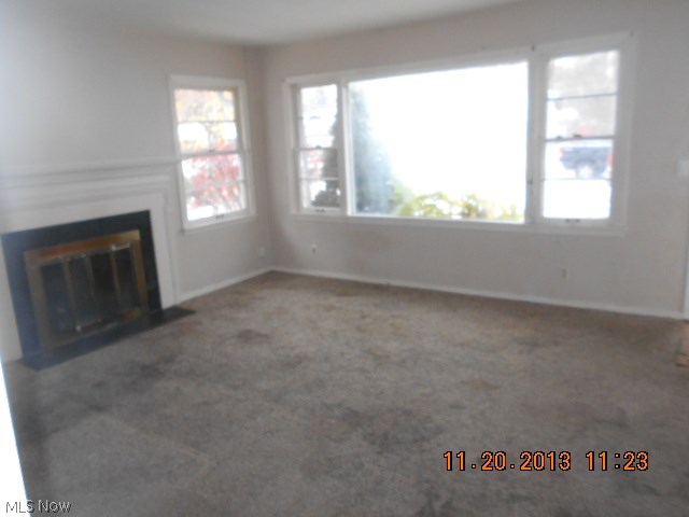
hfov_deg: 67.3
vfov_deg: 53.1
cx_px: 344
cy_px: 258
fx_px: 518
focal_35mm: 26
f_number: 3.2
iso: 250
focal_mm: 4.6
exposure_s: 1/30
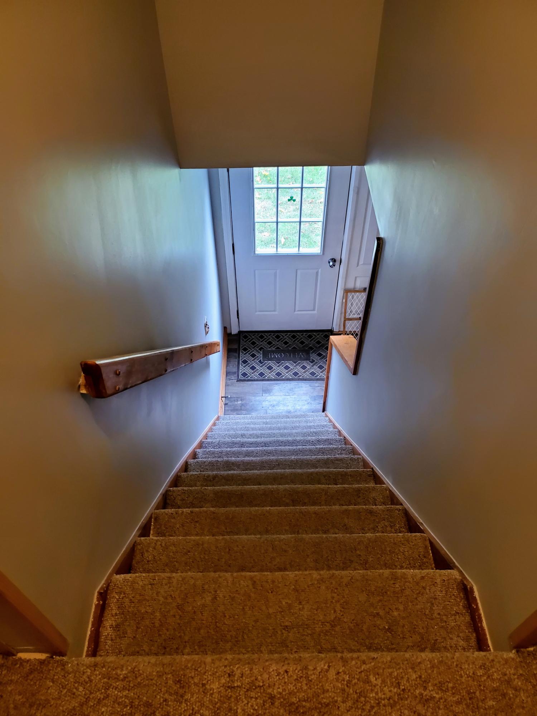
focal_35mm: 26
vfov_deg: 67.3
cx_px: 268
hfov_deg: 53.1
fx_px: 538
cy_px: 358
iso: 200
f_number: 1.5
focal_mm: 4.3
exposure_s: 1/59
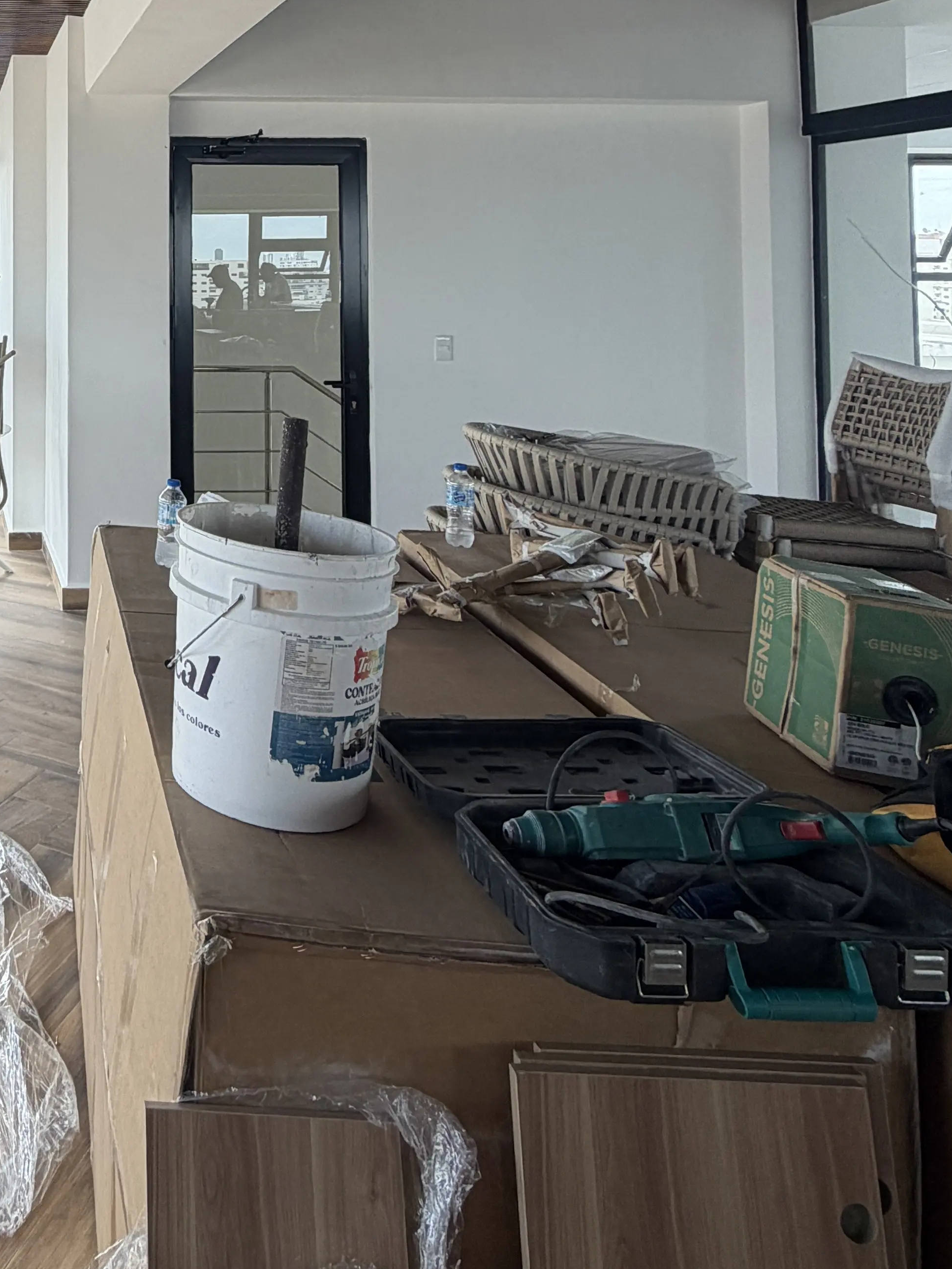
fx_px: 1137
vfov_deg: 53.5
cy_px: 212
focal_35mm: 31
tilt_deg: +2.4
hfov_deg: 39.2
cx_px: -34
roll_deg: -0.7
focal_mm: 2.22
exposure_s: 1/157
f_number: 2.2
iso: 40
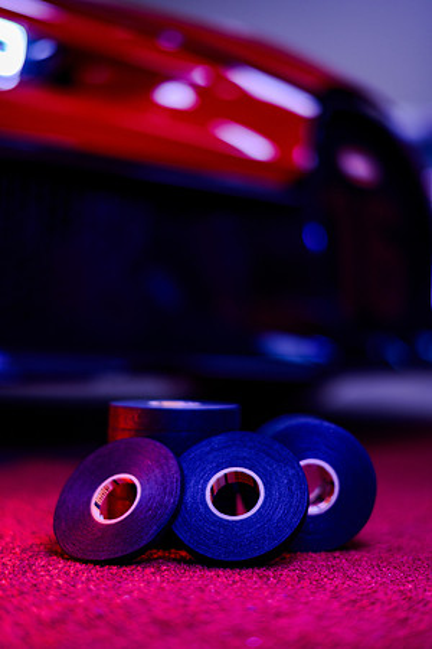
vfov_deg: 34.5
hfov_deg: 23.4
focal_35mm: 58
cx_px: 216
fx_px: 1044
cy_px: 324
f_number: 1.4
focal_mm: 58
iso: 400
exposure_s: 1/60
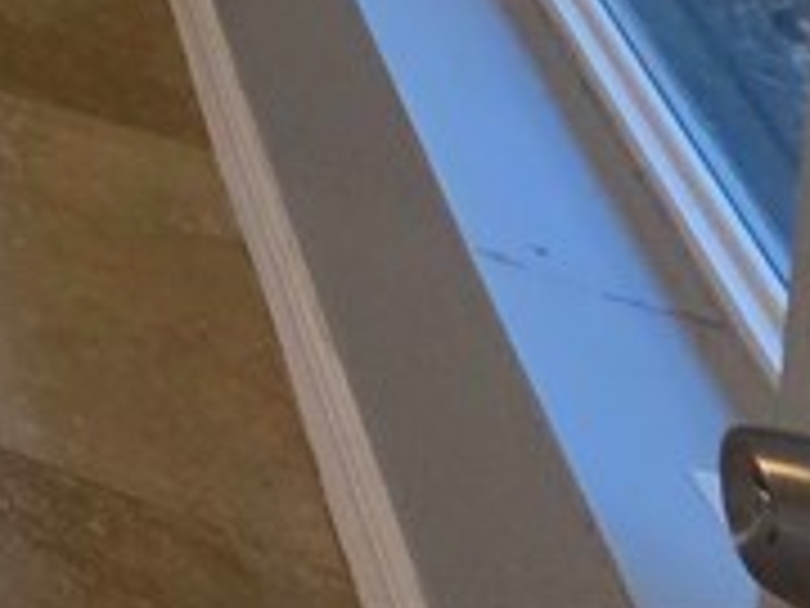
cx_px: -1269
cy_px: -1099
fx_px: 1732
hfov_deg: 14.0
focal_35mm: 74
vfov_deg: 12.2
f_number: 1.9
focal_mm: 2.2
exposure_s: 1/100
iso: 640
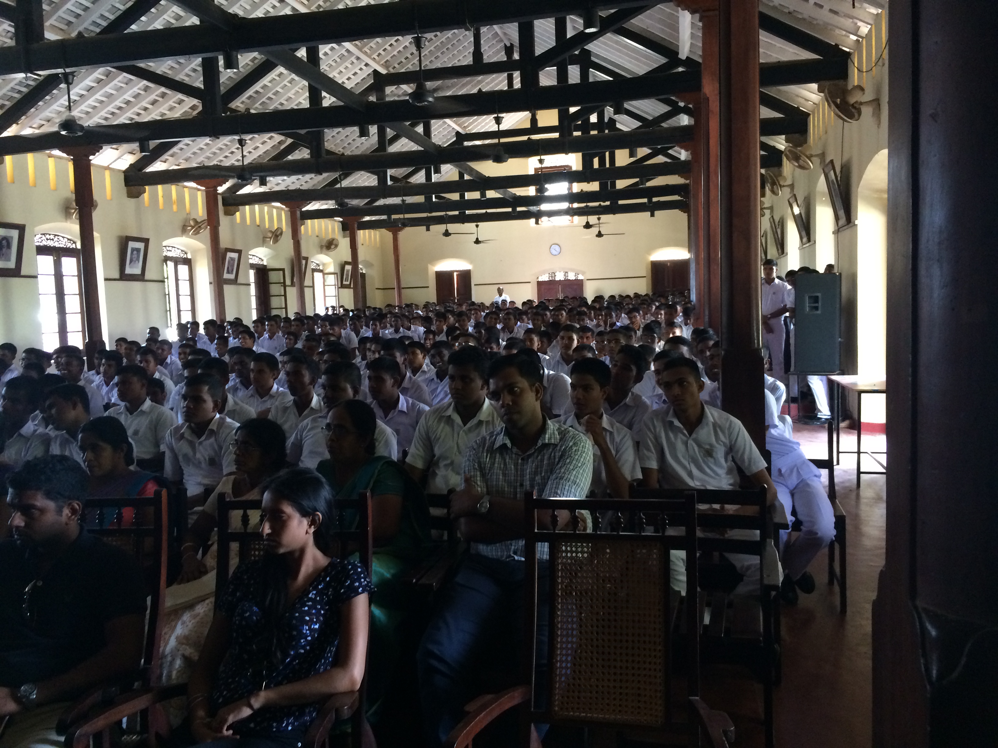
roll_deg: +1.3
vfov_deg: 48.2
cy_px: 374
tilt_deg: -5.1
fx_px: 836
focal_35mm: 29
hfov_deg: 61.7
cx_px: 499
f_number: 2.2
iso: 250
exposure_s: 1/33
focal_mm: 4.15
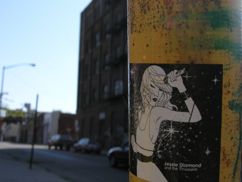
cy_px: 95
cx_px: 126
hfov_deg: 38.2
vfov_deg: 29.1
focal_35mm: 50
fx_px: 350
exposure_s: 1/557
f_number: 3.4
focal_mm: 11.8
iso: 50
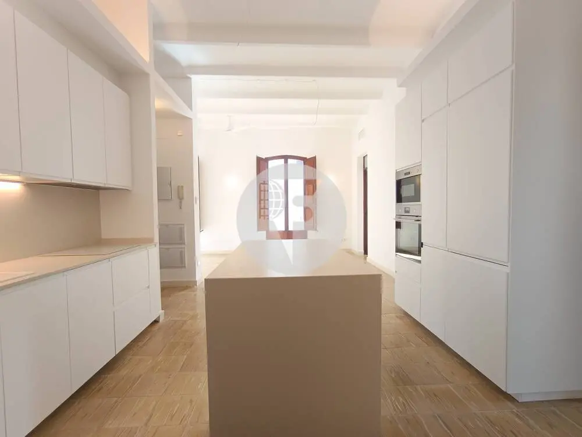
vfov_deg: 78.1
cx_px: 291
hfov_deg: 94.5
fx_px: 269
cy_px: 218
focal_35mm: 16
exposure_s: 1/50
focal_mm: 1.65
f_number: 2.2
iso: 120
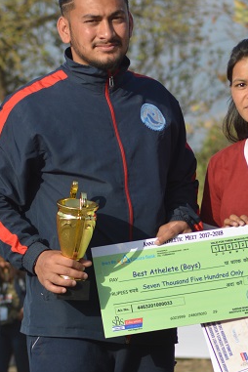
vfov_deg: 5.8
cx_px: 197
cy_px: 264
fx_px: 3658
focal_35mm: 354
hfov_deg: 3.9
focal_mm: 100
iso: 200
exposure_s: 1/640
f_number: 6.3
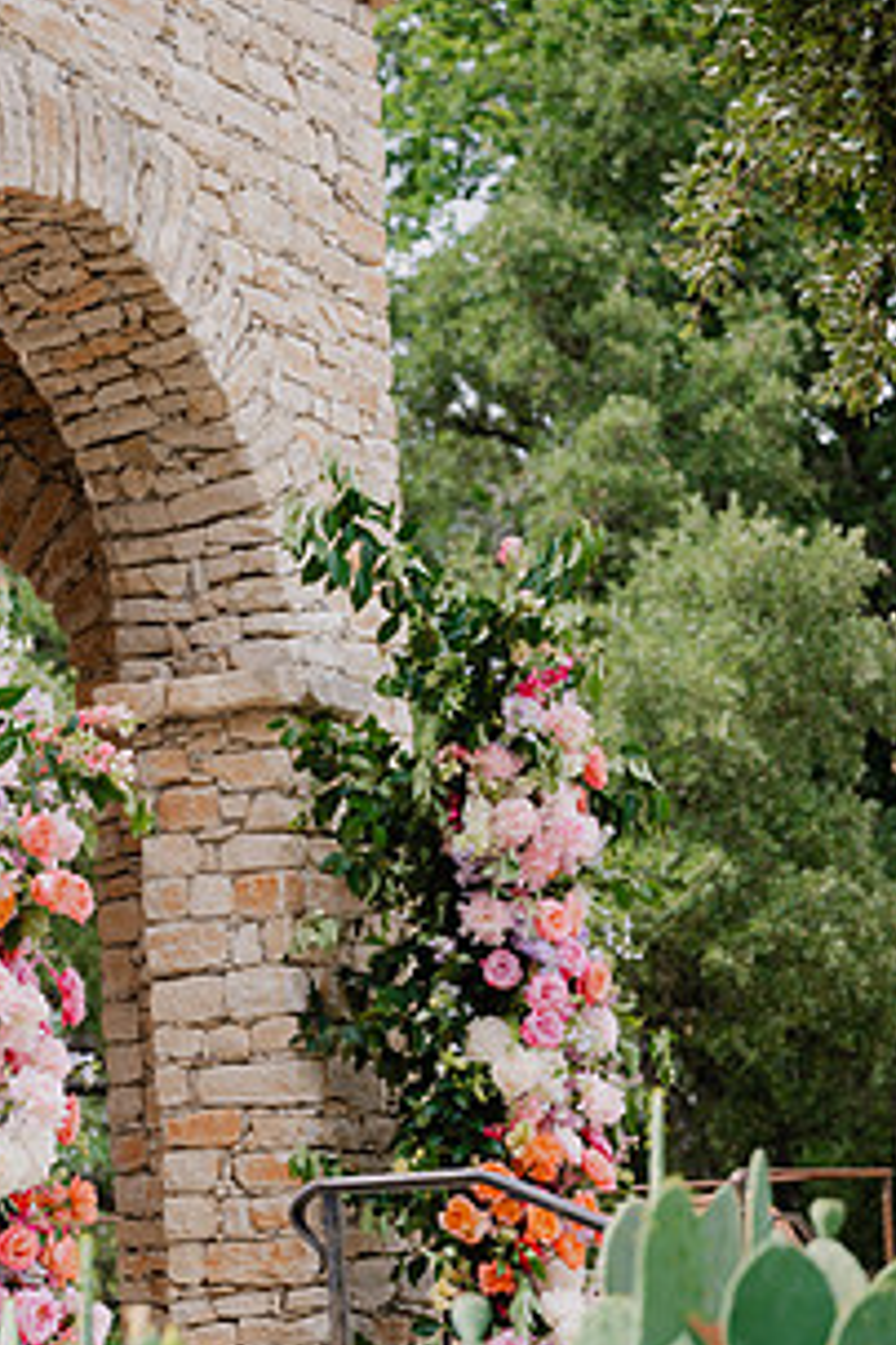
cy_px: 977
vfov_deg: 20.7
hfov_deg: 13.9
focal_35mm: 98
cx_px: 244
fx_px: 3658
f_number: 2.8
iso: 72
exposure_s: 1/640
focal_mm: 66
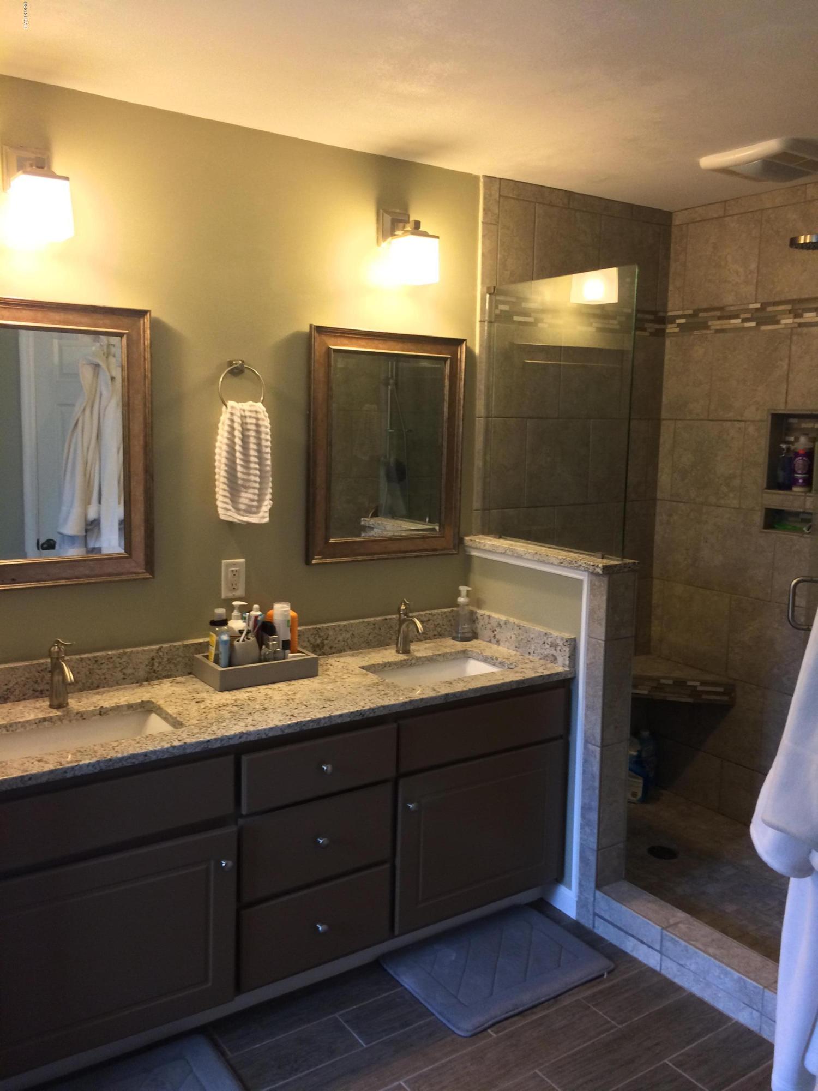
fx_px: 914
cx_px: 409
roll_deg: -1.0
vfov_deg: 61.7
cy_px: 546
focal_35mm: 29
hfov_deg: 48.2
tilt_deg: -8.0
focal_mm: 4.15
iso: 200
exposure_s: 1/30
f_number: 2.2
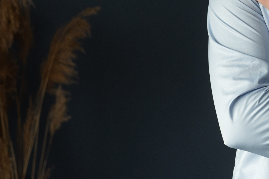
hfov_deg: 14.0
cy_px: -30
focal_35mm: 145
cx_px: 234
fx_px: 1084
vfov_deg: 9.4
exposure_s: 1/160
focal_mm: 58
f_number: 4
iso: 800
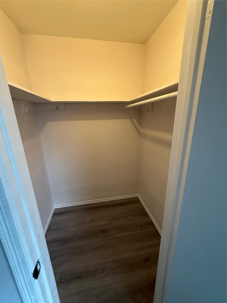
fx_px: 122
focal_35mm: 14
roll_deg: +1.4
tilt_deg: -16.5
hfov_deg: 85.7
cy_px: 152
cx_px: 114
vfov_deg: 102.1
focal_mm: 2.22
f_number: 2.2
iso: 200
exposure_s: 1/60
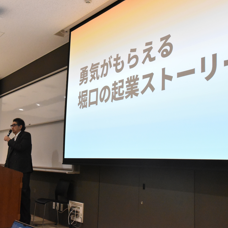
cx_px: 82
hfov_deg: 33.8
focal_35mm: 50
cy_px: 114
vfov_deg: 34.0
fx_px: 373
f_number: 8
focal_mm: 26
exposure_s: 1/125
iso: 5000
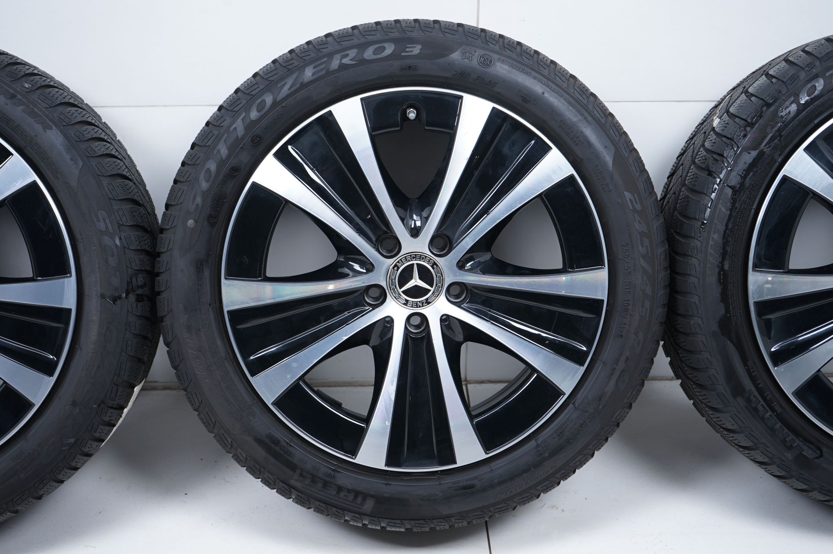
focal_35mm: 52
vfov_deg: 26.0
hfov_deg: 38.2
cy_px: 277
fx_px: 1202
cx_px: 416
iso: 250
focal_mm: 52
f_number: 7.1
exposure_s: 1/125
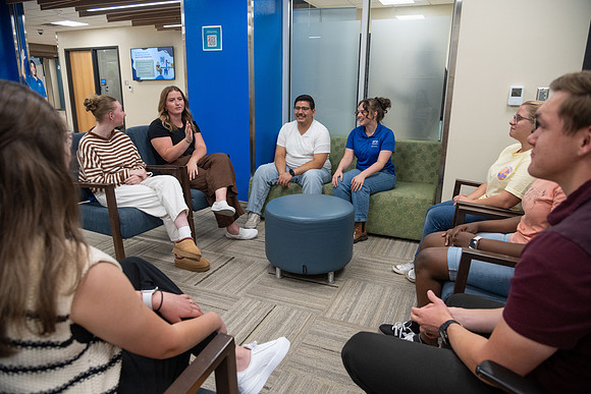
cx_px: 296
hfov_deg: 73.7
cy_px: 197
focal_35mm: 24
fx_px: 394
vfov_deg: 53.2
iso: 1250
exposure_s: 1/250
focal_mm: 24
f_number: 4
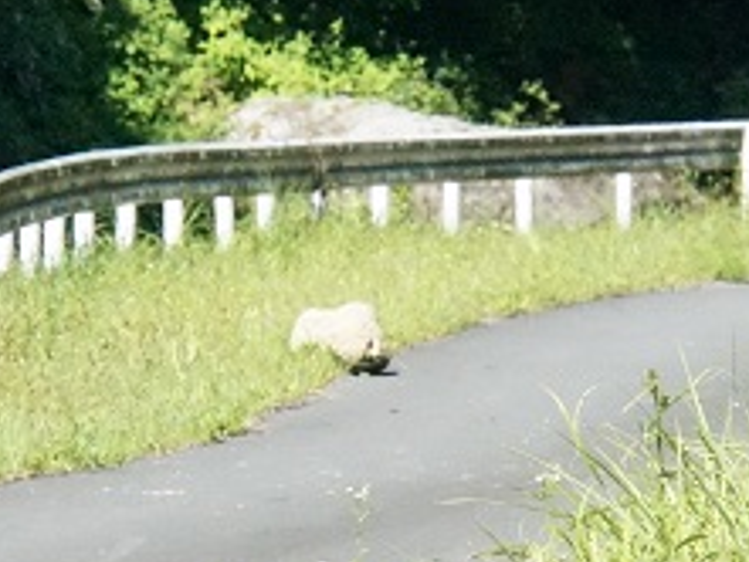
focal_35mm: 624
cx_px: 413
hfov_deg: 3.2
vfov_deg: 2.4
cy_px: 230
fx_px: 13509
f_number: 16
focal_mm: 200
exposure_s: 1/4000
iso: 12800
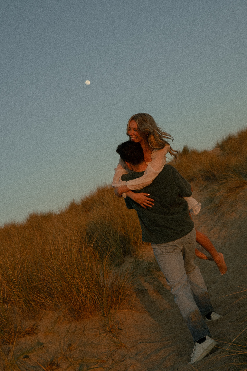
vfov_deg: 40.3
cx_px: 144
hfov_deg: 27.5
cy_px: 184
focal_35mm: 49
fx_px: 504
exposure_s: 1/500
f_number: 4.5
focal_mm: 28
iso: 125
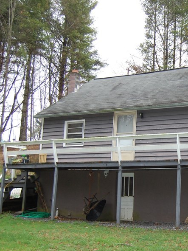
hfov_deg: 26.2
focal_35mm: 53
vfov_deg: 36.1
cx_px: 184
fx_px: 384
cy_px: 142
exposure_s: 1/500
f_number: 3.8
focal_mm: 20
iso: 400
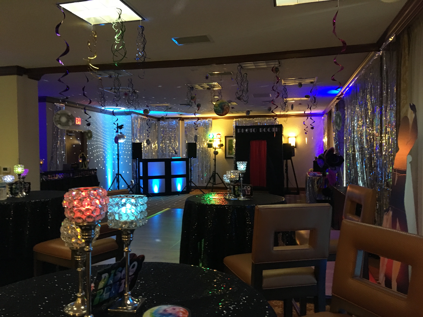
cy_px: 158
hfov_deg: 61.7
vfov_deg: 48.2
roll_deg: +0.9
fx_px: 354
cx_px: 212
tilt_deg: -2.1
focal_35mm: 29
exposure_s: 1/15
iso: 250
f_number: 2.2
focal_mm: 4.15
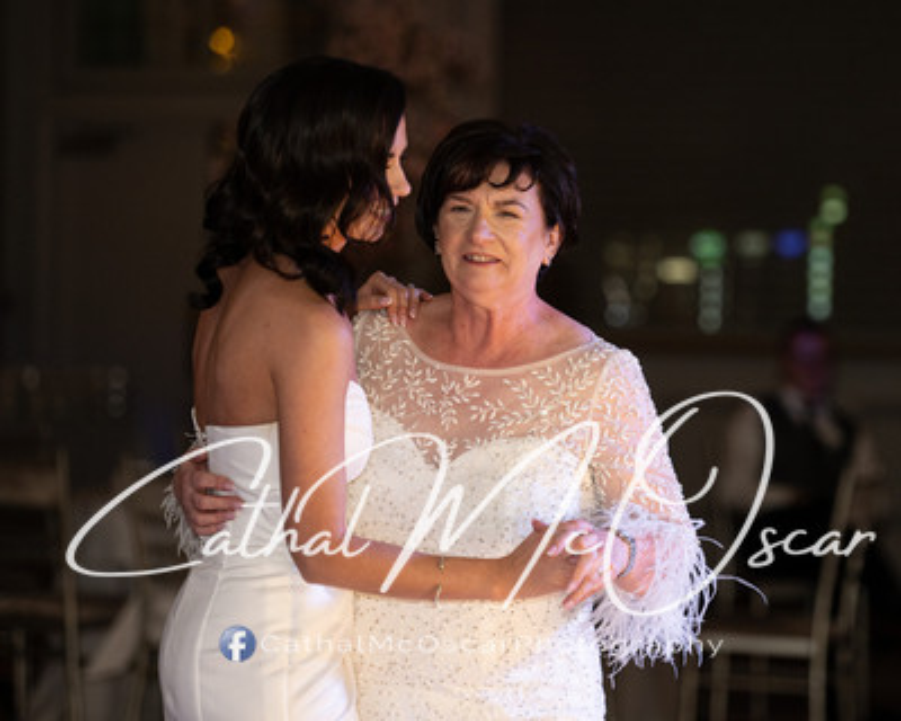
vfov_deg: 9.3
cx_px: 594
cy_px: 325
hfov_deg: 11.5
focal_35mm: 167
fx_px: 4453
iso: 640
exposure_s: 1/250
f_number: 2.8
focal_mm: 135
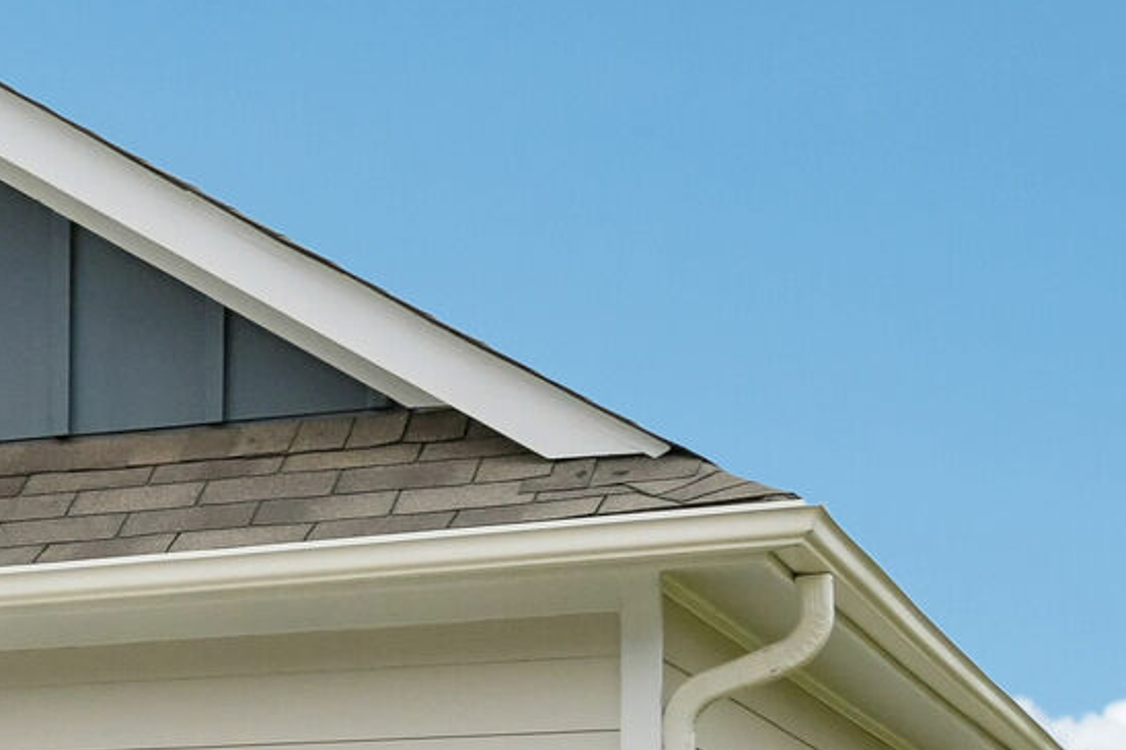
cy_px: 1093
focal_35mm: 115
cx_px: -773
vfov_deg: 11.5
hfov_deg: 15.7
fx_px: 3596
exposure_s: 1/2000
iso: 400
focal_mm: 21
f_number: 8
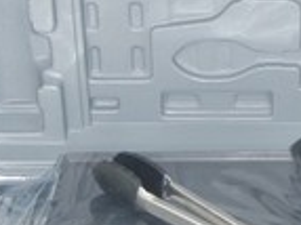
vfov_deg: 10.4
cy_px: 145
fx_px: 1242
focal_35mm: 143
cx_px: 272
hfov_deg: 13.7
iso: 200
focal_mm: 9.13
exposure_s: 1/40
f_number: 4
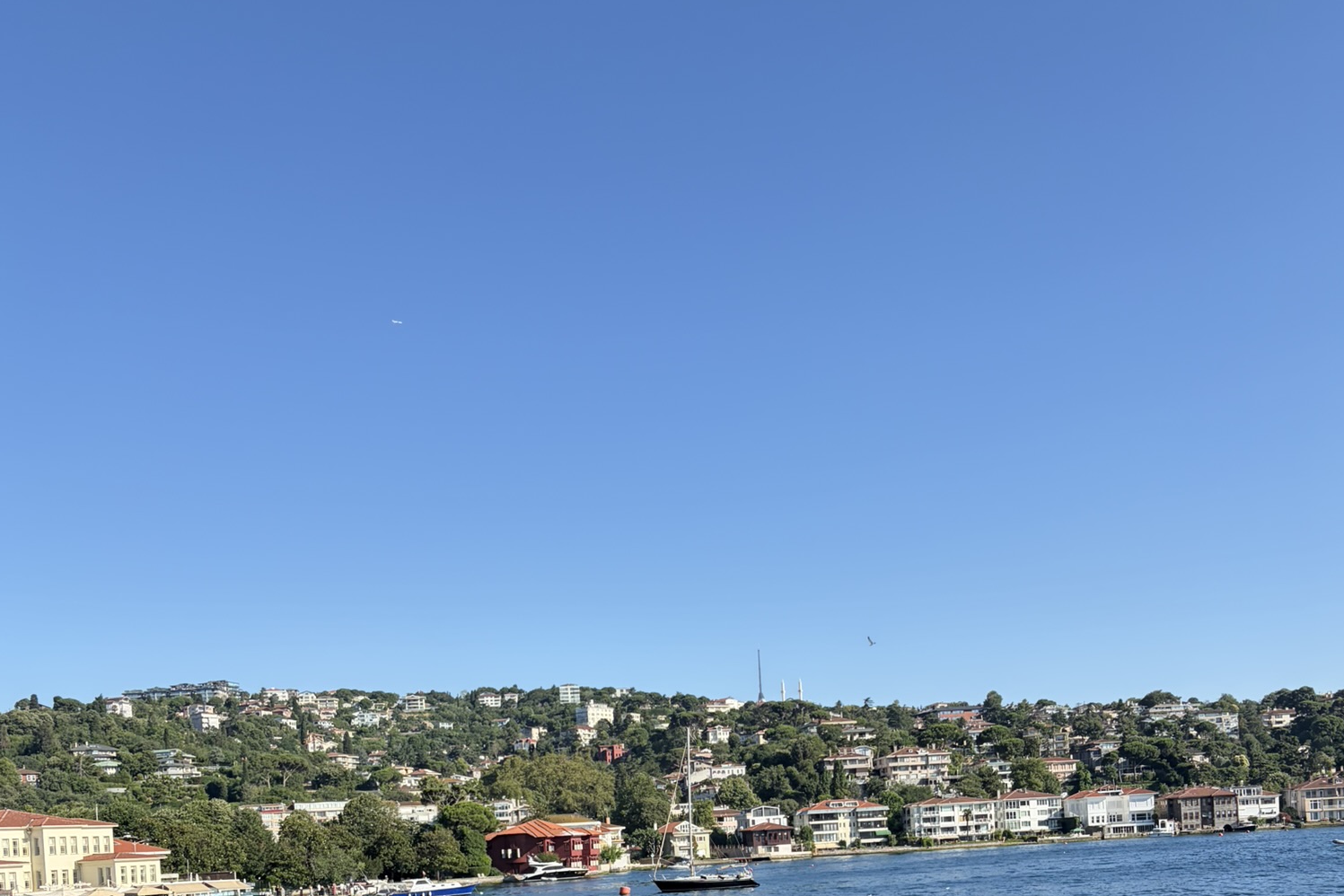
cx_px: 668
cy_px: 880
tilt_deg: -0.5
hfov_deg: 51.9
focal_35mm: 37
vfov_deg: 33.2
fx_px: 1381
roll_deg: +4.1
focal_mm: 5.96
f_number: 1.6
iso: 64
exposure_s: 1/4329
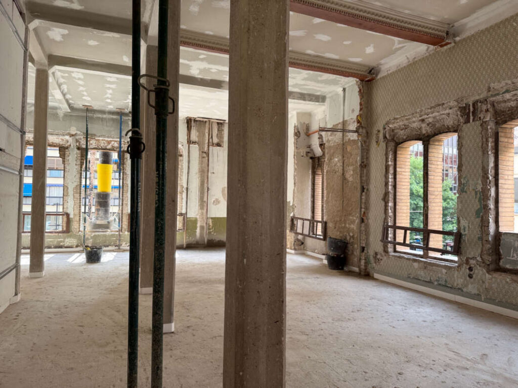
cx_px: 259
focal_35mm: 24
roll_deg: -1.9
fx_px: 359
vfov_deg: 56.8
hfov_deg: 71.6
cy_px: 194
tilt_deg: +1.6
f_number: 1.78
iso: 100
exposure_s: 1/478
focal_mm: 6.76
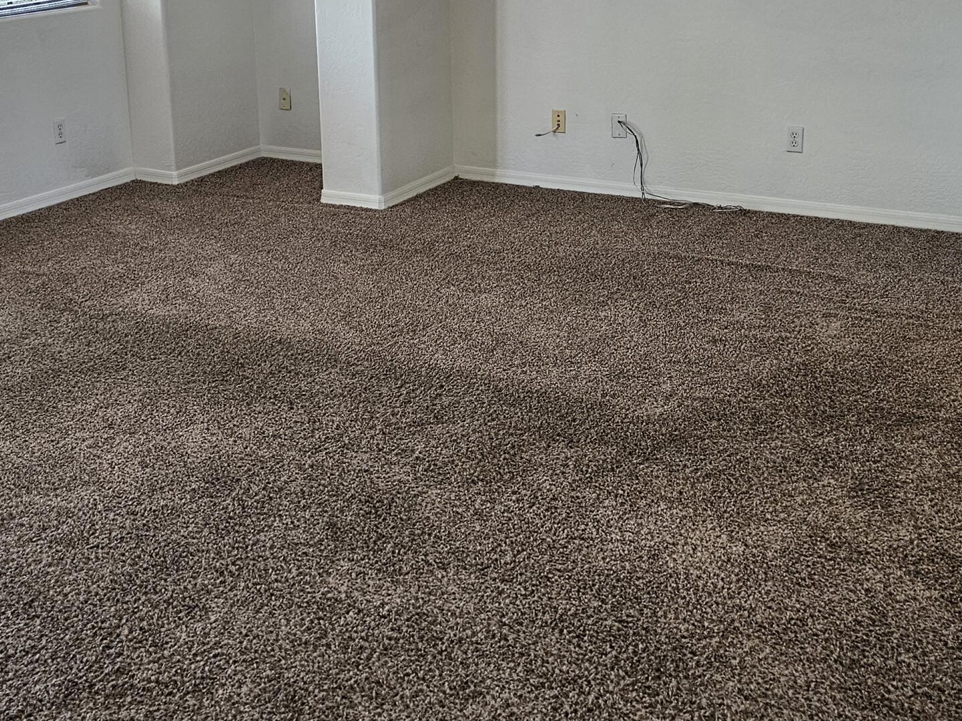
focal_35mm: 48
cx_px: 452
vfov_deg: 29.7
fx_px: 1334
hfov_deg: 39.6
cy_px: 167
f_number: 1.7
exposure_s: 1/120
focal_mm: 6.3
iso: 250
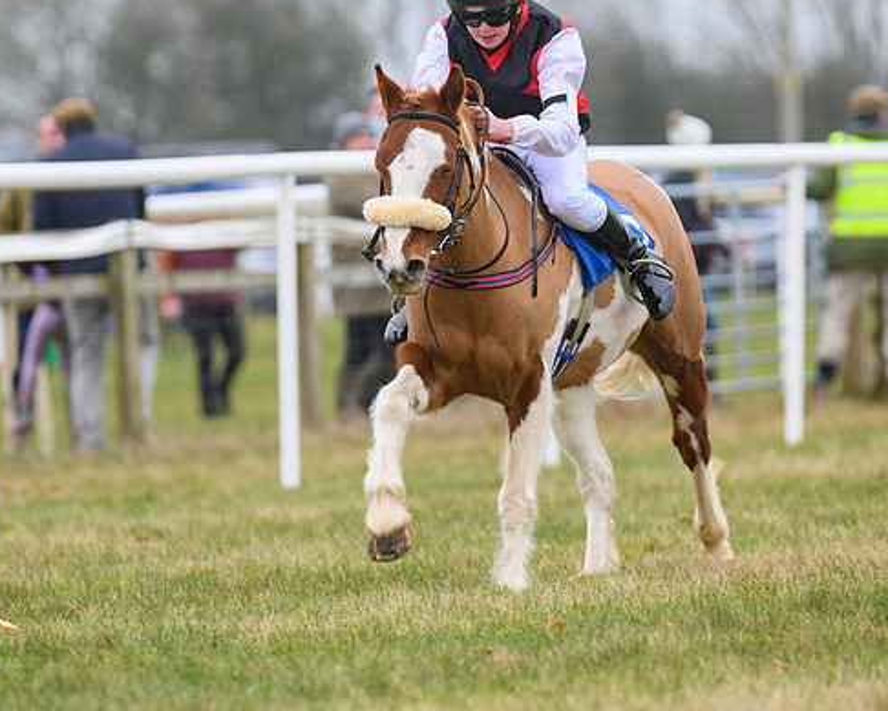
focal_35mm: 413
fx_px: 10856
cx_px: 360
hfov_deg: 4.7
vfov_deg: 3.7
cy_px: 205
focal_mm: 240
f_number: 4
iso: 800
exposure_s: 1/640
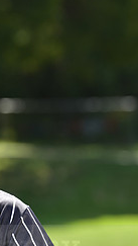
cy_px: 239
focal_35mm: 362
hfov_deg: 3.4
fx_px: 2351
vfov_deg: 5.9
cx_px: -53
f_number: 5
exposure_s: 1/250
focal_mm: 145
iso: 100
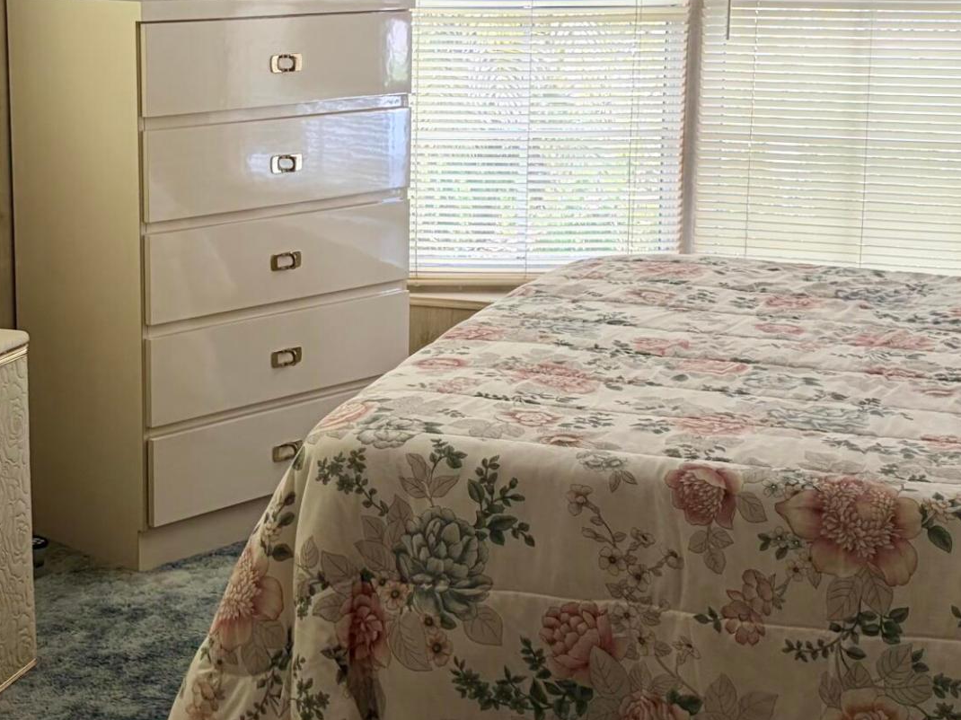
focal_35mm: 70
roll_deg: +0.2
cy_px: 247
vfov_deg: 20.9
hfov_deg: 27.6
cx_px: 324
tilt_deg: -9.1
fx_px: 1943
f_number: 1.6
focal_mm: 5.96
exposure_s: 1/121
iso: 50
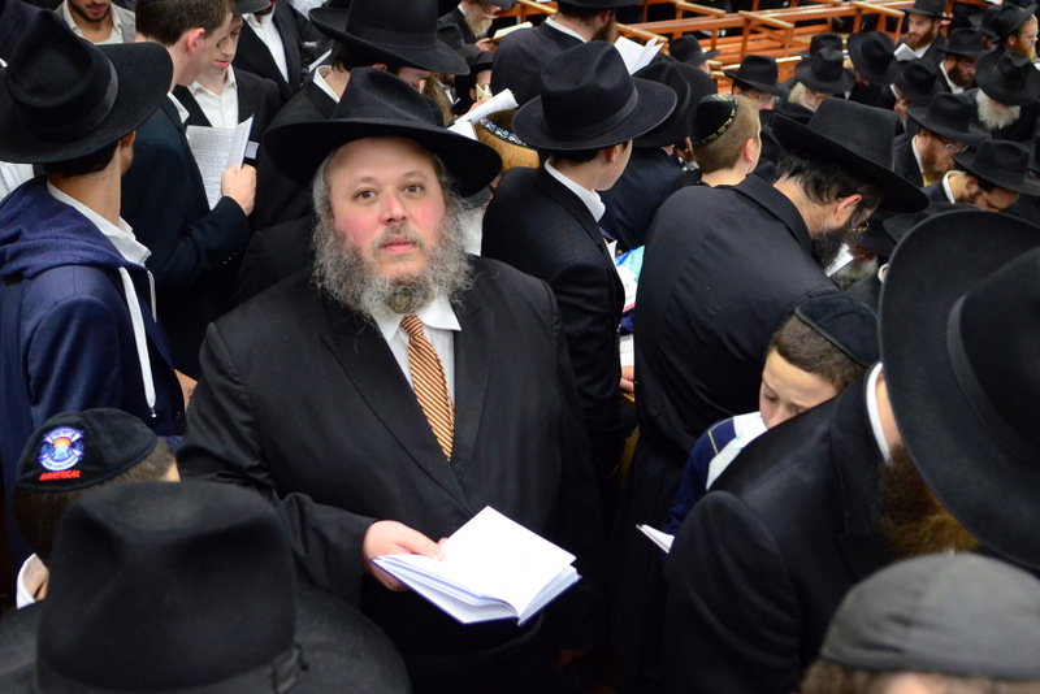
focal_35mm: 33
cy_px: 347
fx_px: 954
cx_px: 520
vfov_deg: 40.0
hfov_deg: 57.2
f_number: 3.5
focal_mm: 22
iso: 2000
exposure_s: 1/80
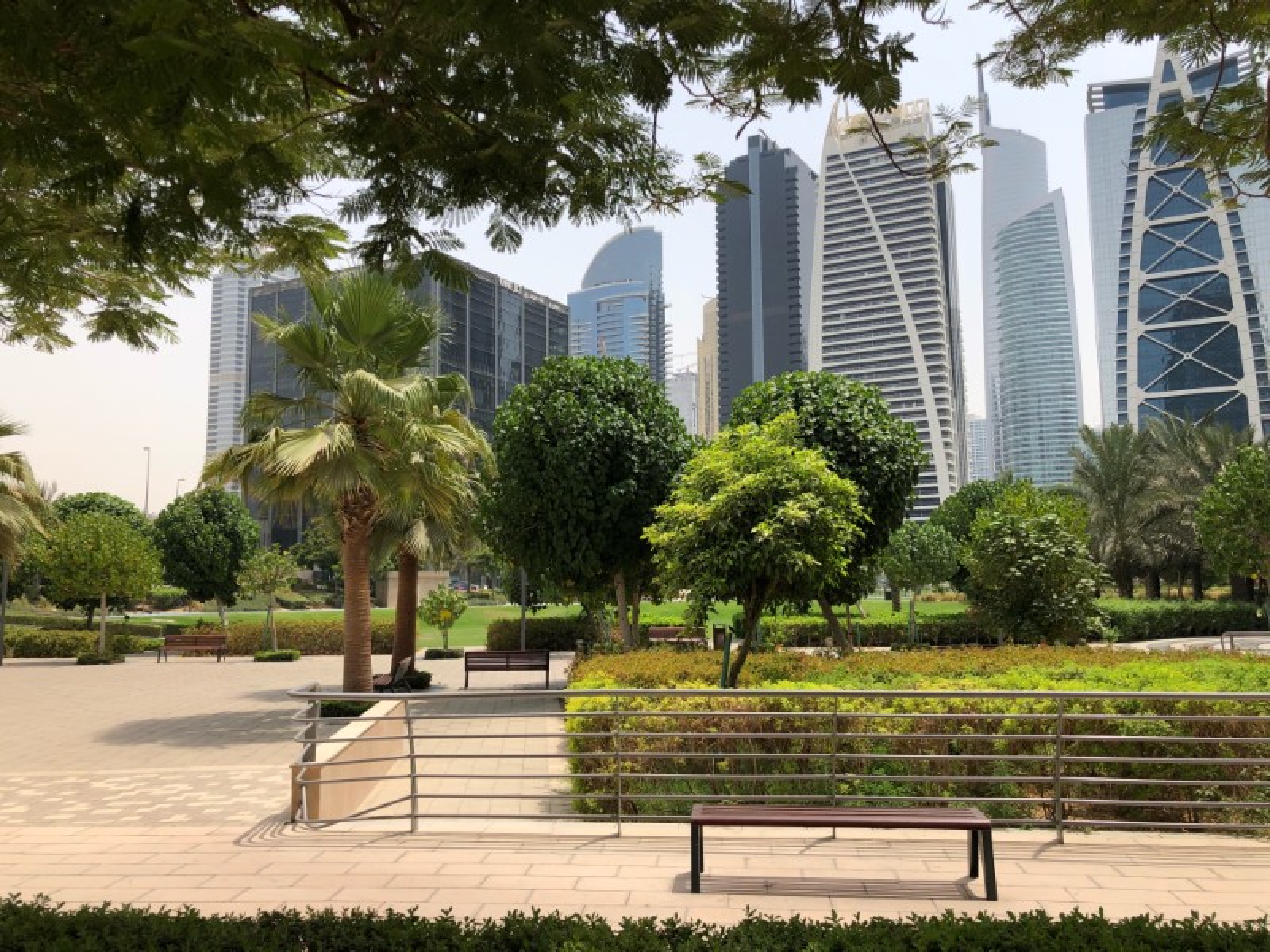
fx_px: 1027
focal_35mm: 28
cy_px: 476
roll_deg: +0.9
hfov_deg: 63.4
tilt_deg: +5.9
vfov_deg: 49.7
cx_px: 635
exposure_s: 1/1656
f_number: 1.8
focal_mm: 4
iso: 20
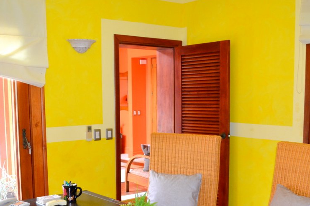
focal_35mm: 49
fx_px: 422
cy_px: 150
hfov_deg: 40.3
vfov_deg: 27.2
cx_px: 154
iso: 1000
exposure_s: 1/60
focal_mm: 22
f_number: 4
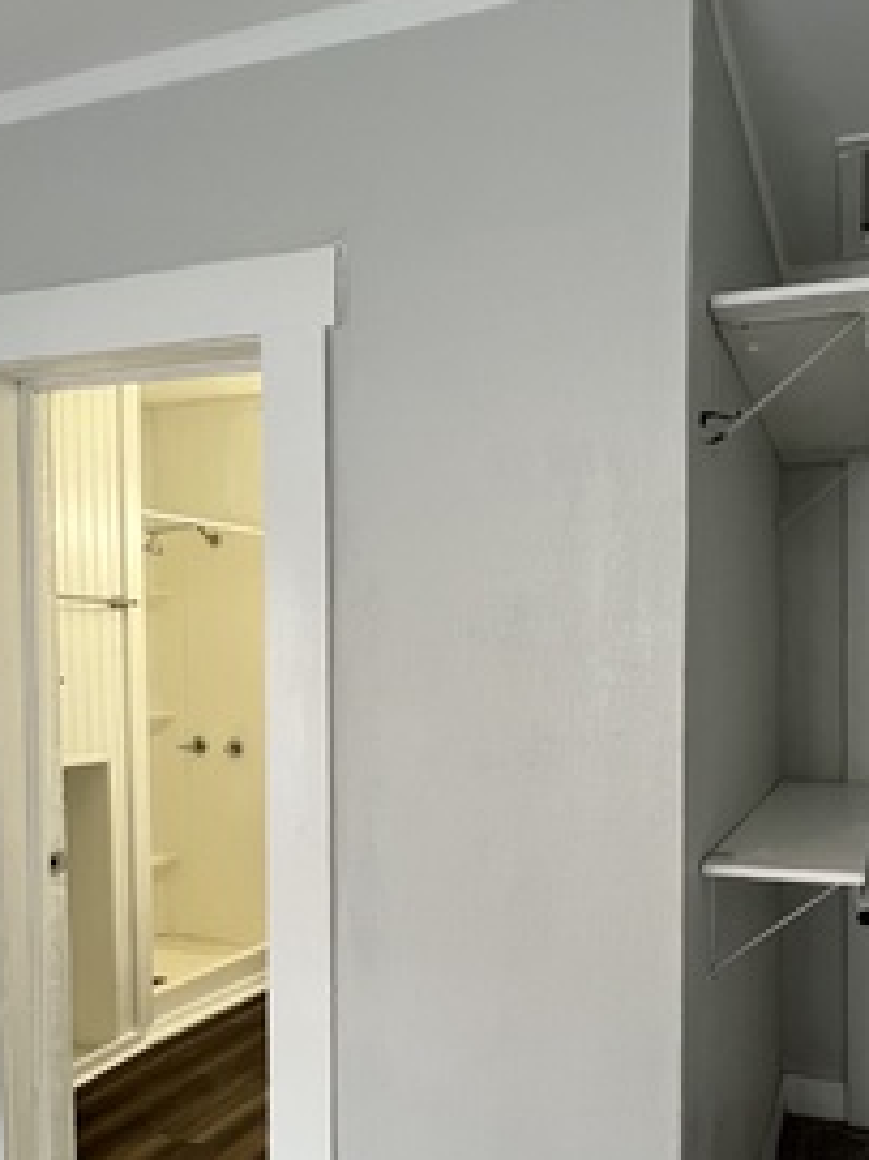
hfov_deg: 56.3
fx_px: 770
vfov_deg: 73.0
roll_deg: +0.5
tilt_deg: -2.0
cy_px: 706
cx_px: 638
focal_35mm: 23
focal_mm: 1.57
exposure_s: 1/60
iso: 320
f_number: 1.8
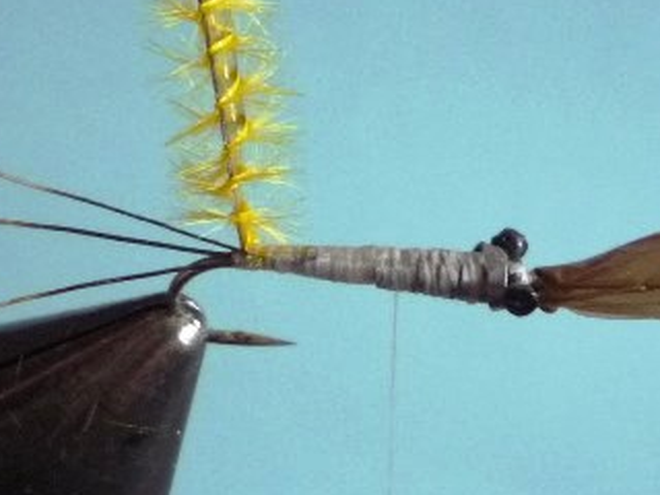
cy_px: 206
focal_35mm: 60
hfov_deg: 32.1
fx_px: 1144
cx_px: 396
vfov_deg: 24.4
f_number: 3.3
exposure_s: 1/30
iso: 320
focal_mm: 5.2
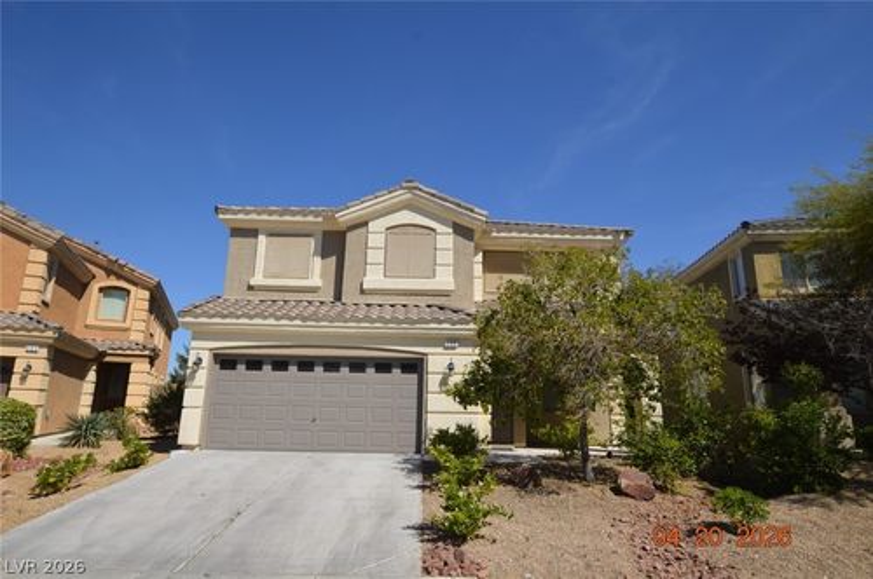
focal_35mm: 21
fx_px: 509
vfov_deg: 59.4
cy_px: 290
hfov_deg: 81.3
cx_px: 436
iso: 100
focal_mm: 14
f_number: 11
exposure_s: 1/200
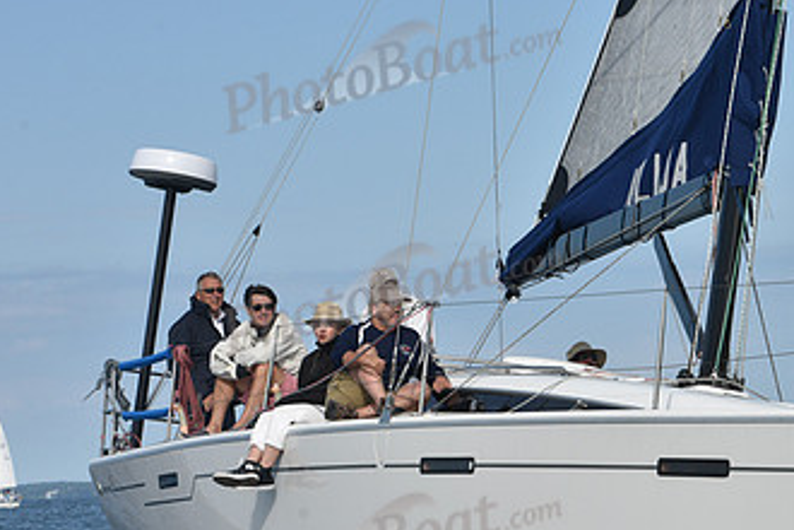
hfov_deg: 11.9
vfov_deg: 8.0
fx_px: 3793
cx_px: 688
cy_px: 384
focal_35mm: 172
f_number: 10
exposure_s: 1/1000
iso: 320
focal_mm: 98
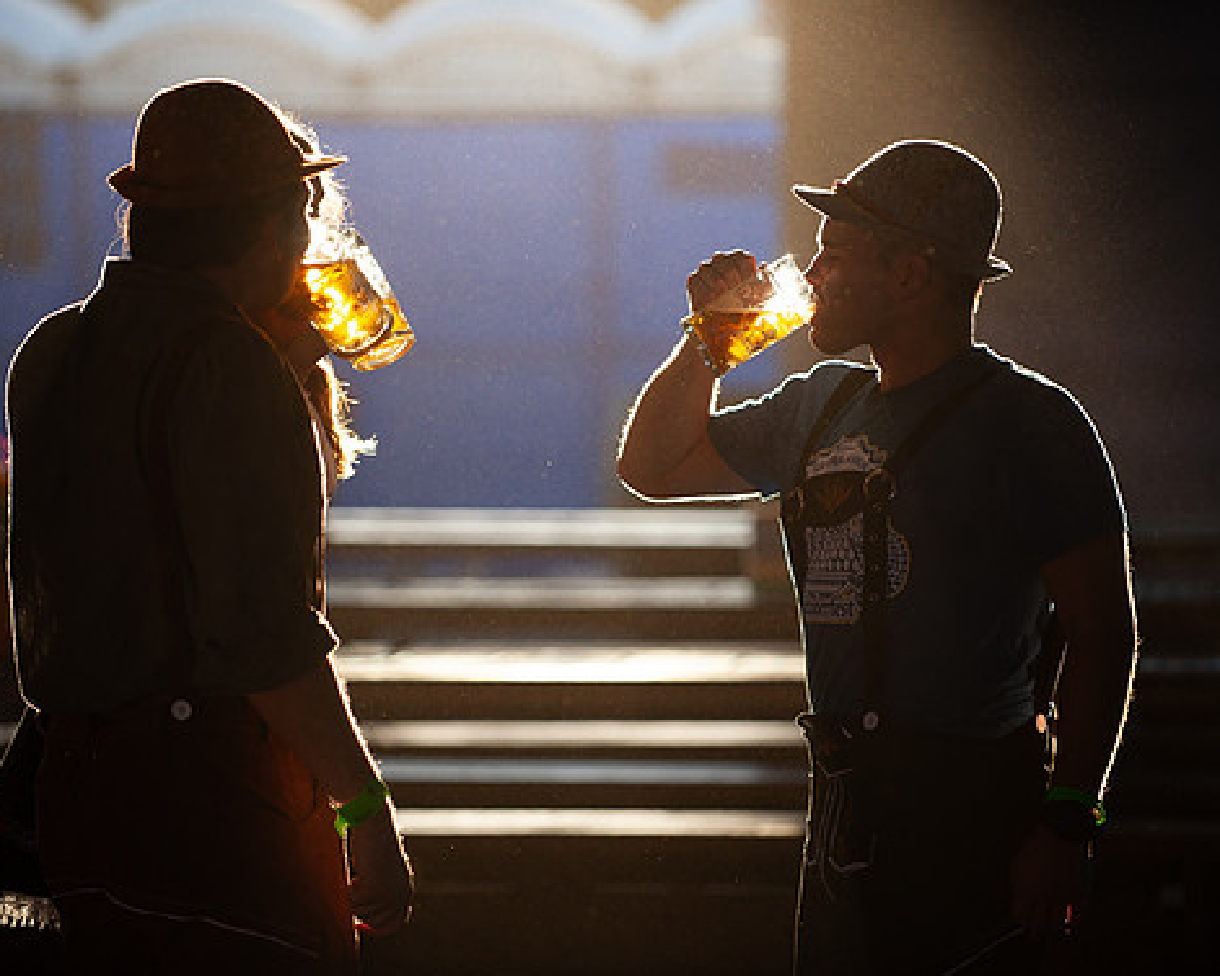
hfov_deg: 9.6
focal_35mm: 202
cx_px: 609
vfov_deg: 7.7
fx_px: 7295
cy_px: 492
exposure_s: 1/400
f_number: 2.8
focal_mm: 175
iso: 200
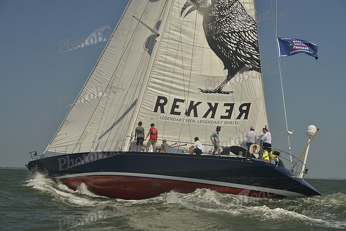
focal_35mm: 70
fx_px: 673
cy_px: 116
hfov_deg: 28.8
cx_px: 173
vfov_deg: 19.5
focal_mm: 70
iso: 280
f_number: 10
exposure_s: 1/1000
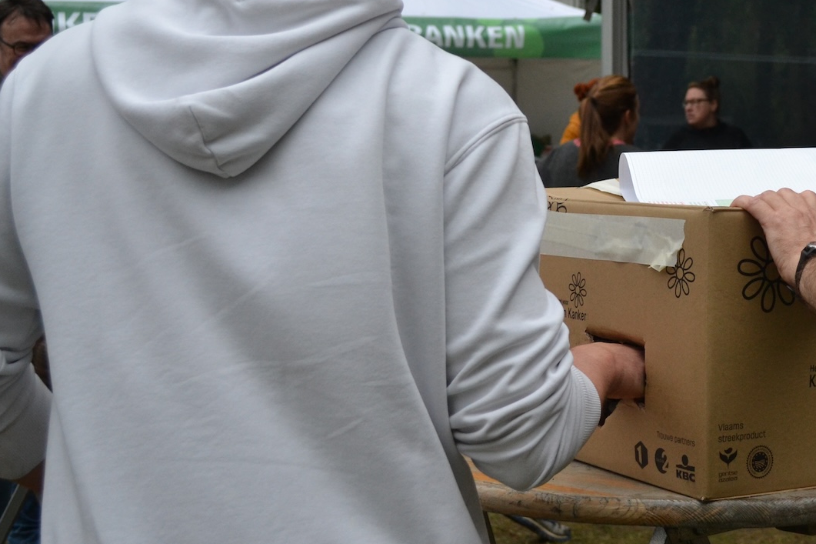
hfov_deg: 26.0
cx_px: 697
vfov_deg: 17.9
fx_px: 1722
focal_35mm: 76
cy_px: 199
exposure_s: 1/500
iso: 800
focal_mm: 28
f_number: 4.5
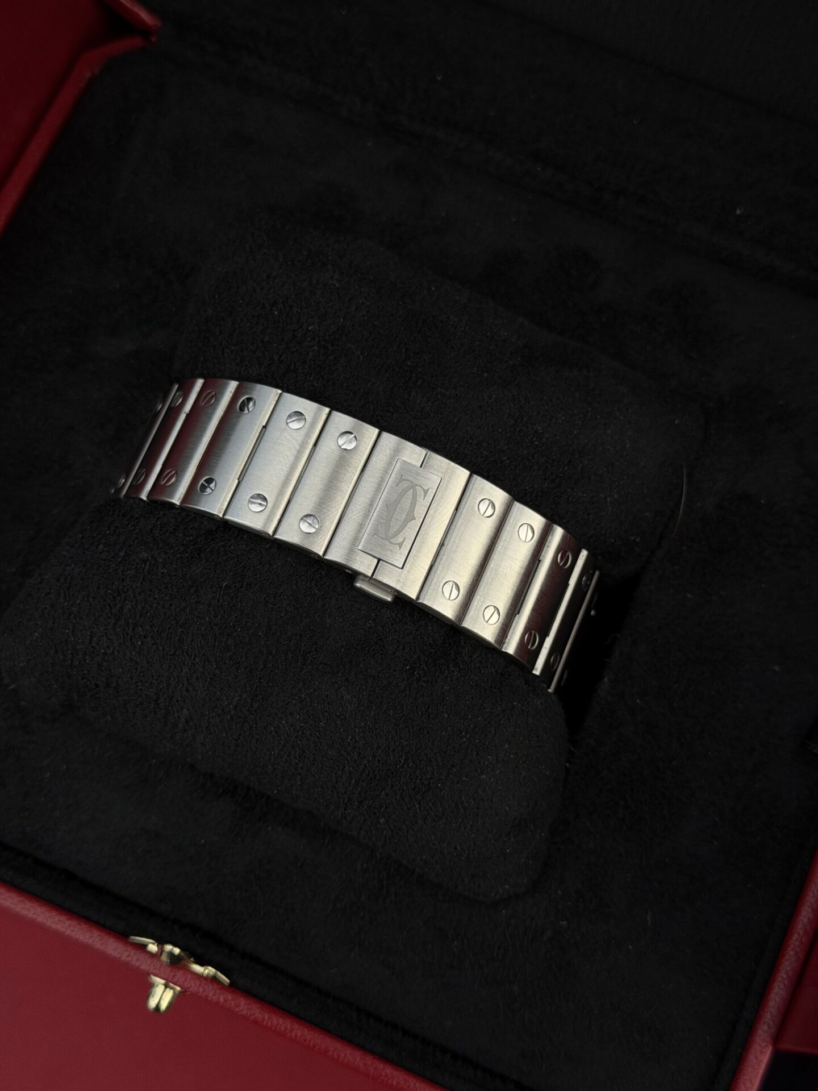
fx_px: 1512
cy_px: 546
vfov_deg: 39.7
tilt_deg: -73.2
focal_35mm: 48
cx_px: 409
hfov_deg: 30.3
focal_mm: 6.76
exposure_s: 1/1222
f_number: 1.78
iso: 64
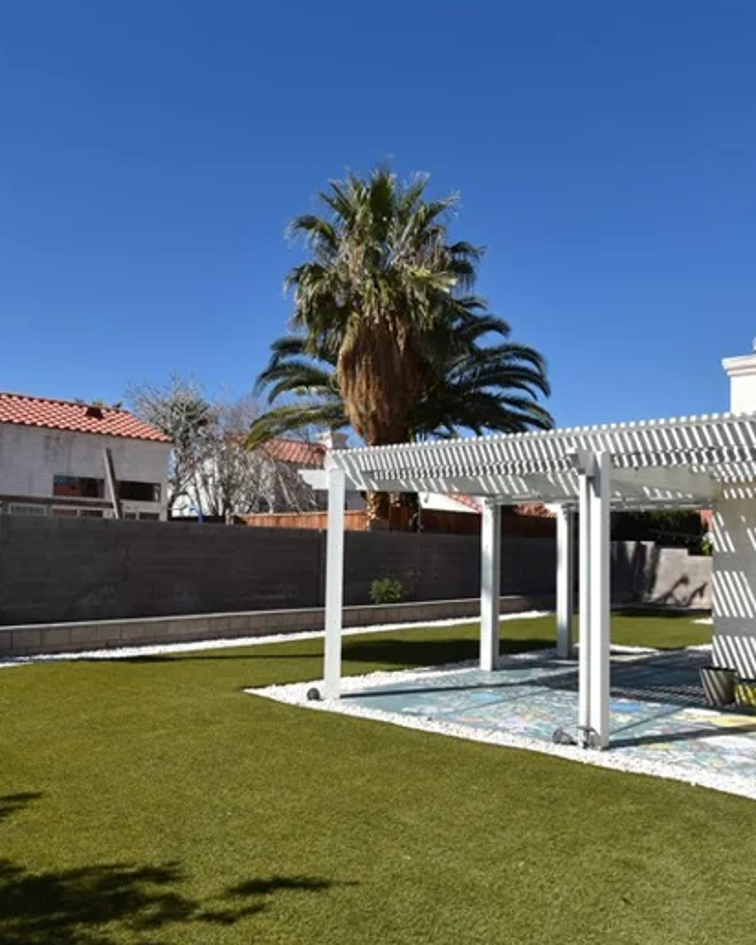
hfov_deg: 51.4
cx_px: 336
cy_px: 496
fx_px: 783
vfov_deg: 62.2
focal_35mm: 28
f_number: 11
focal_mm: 10
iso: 200
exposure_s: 1/500
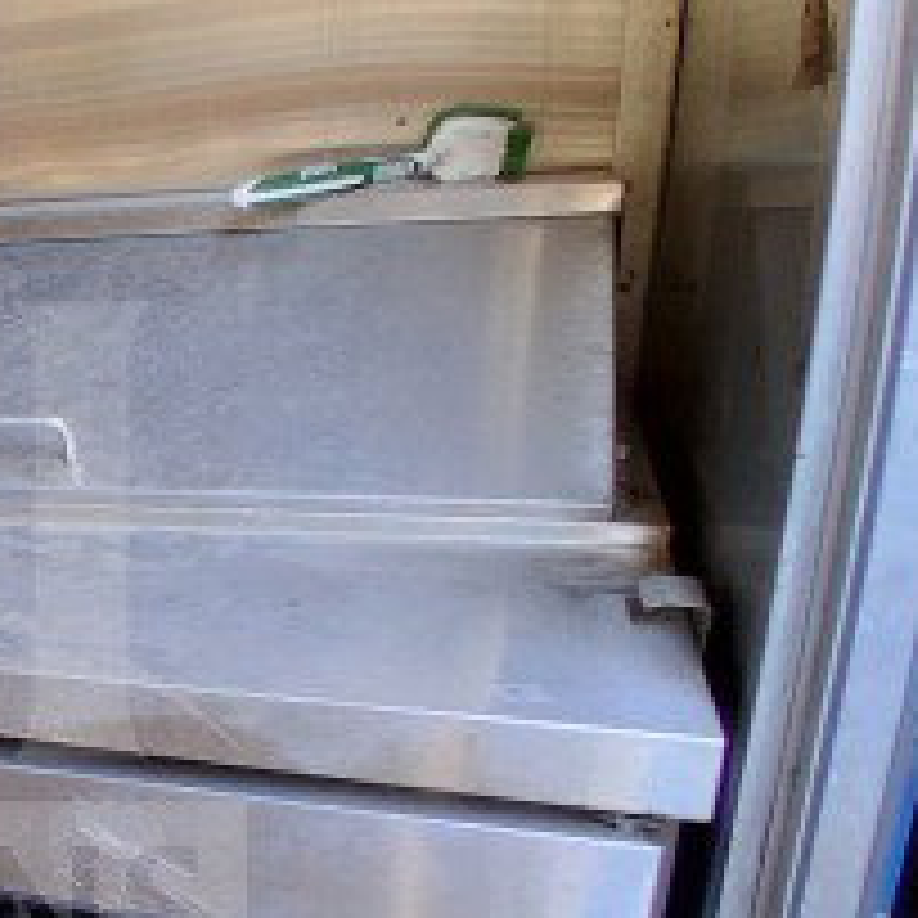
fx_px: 1350
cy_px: 657
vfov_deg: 36.9
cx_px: -261
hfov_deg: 30.2
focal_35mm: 45
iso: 125
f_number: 2.2
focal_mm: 1.4
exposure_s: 1/60
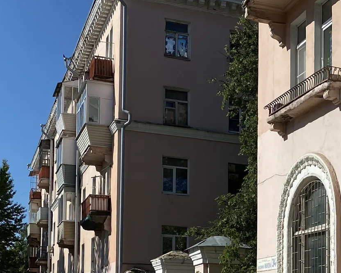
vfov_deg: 20.2
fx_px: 737
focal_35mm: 73
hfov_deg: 24.8
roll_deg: -0.1
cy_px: 282
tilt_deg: +2.4
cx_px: 341
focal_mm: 4.25
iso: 32
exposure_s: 1/6757
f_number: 1.8
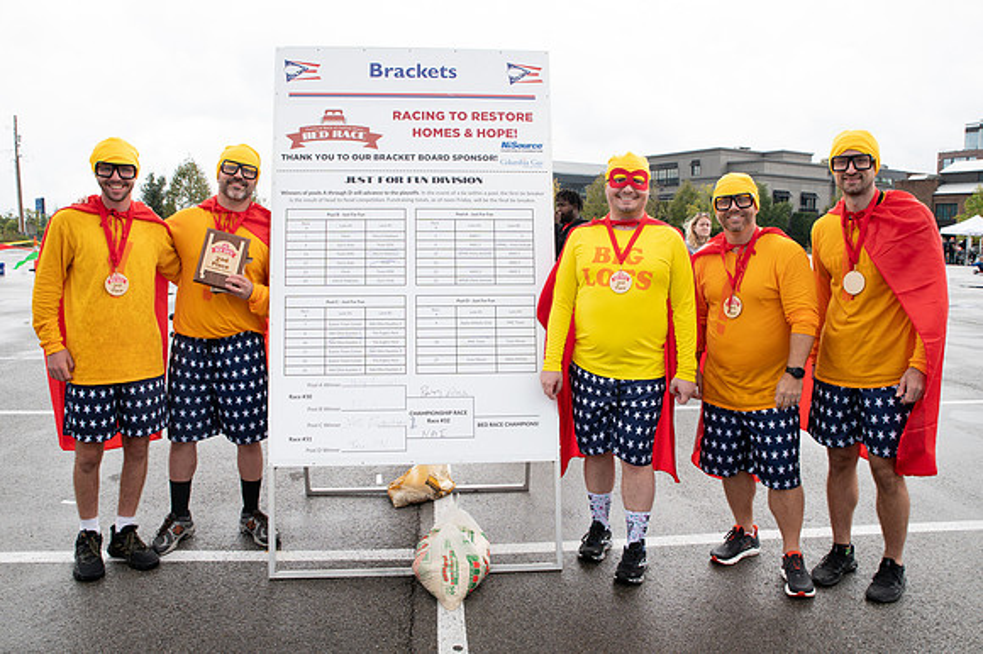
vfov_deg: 46.8
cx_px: 502
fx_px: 756
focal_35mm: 28
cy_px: 330
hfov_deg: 66.0
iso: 400
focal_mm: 24
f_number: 6.3
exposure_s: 1/320
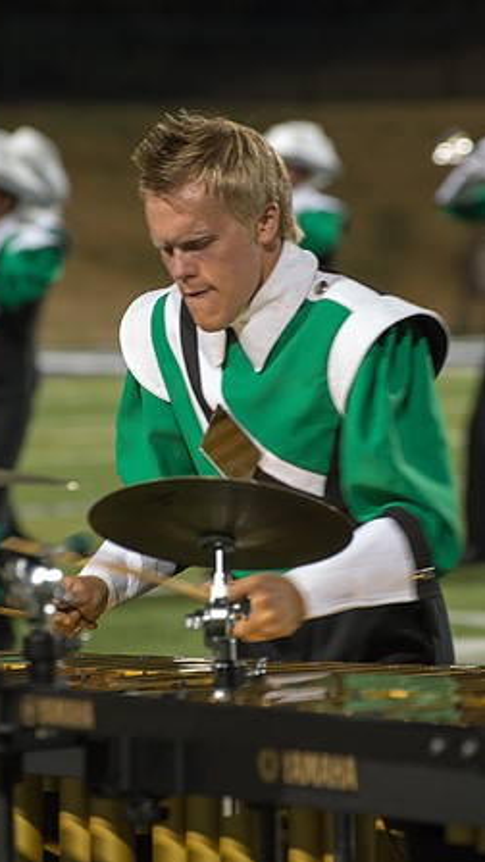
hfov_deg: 4.1
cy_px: 427
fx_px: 6744
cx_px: 267
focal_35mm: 295
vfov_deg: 7.3
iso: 4500
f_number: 5
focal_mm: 180
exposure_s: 1/200
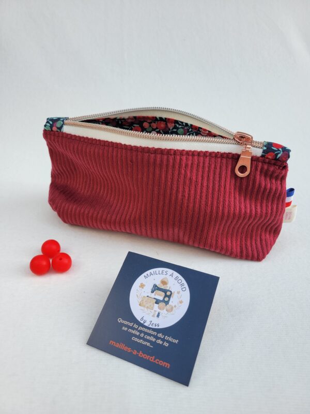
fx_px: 310
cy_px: 207
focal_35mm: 26
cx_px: 155
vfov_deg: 67.3
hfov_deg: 53.1
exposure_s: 1/156
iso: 40
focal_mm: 5.4
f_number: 1.8
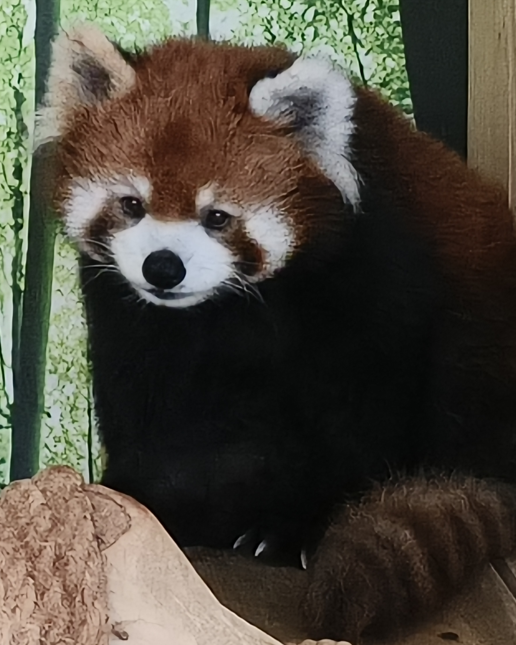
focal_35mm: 210
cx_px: 109
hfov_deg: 7.4
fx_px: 4009
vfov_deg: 9.2
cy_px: 318
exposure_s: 1/100
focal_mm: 4.84
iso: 781
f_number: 1.79
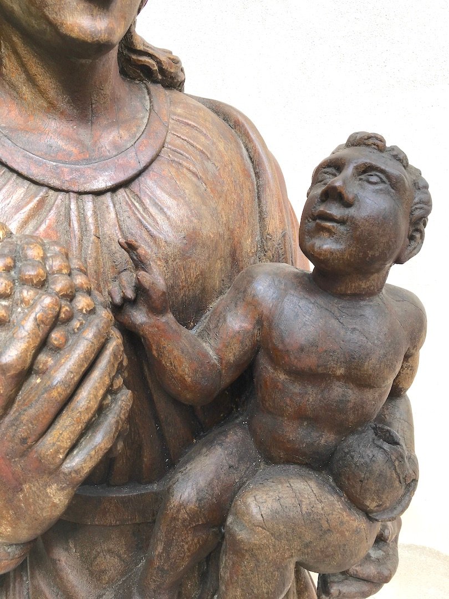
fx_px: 502
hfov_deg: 48.2
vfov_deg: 61.7
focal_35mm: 29
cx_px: 224
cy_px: 300
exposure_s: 1/509
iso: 25
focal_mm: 4.15
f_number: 2.2
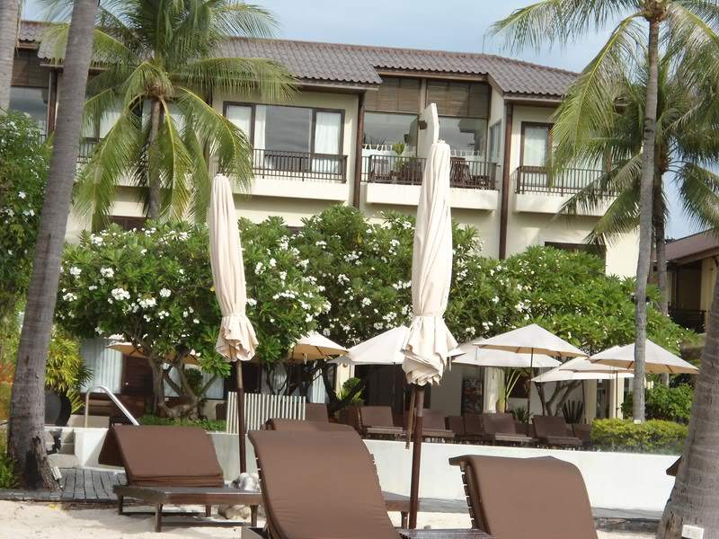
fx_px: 2181
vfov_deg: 14.1
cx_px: 360
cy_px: 270
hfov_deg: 18.7
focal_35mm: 105
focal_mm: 18.8
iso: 80
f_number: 5.9
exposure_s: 1/200
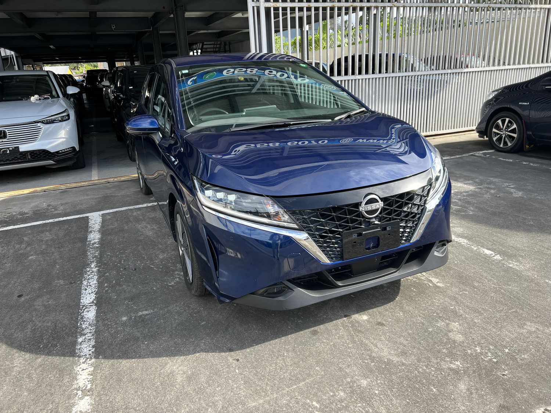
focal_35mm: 26
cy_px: 206
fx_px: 414
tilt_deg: -17.6
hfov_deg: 67.3
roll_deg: +3.2
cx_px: 276
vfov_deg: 53.1
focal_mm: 5.7
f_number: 1.5
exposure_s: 1/786
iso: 50
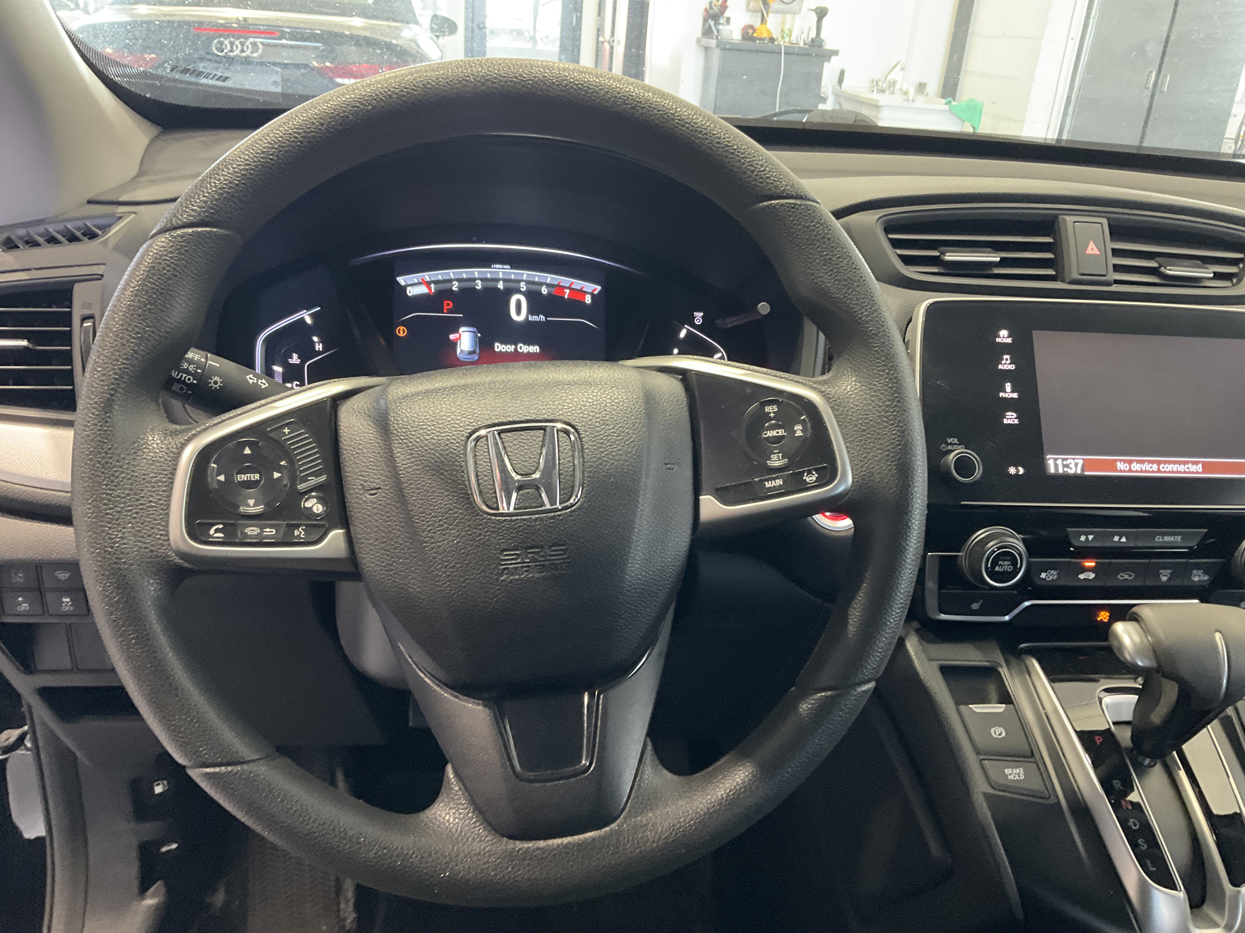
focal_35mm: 29
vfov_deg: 48.2
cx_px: 622
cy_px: 466
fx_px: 1043
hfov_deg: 61.7
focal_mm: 3
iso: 250
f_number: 1.8
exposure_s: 1/30
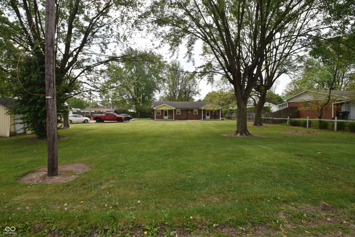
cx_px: 178
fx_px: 148
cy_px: 118
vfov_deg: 77.3
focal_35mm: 15
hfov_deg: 100.4
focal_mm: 10
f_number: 8
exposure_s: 1/200
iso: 100
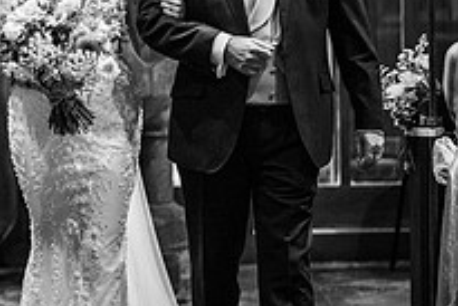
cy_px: 4
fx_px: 3055
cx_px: -89
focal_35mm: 240
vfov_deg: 5.7
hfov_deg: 8.5
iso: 560
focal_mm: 85
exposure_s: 1/200
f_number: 1.8
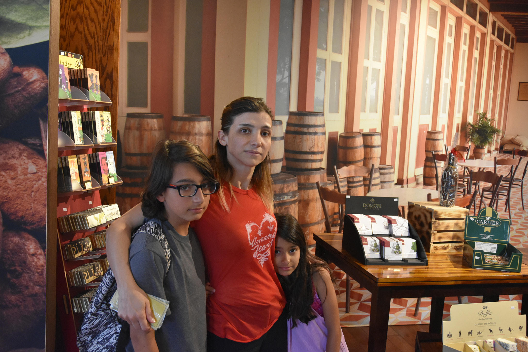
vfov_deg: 36.9
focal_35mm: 36
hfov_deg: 53.1
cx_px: 264
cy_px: 176
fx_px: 528
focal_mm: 24
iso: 2500
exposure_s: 1/60
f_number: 4
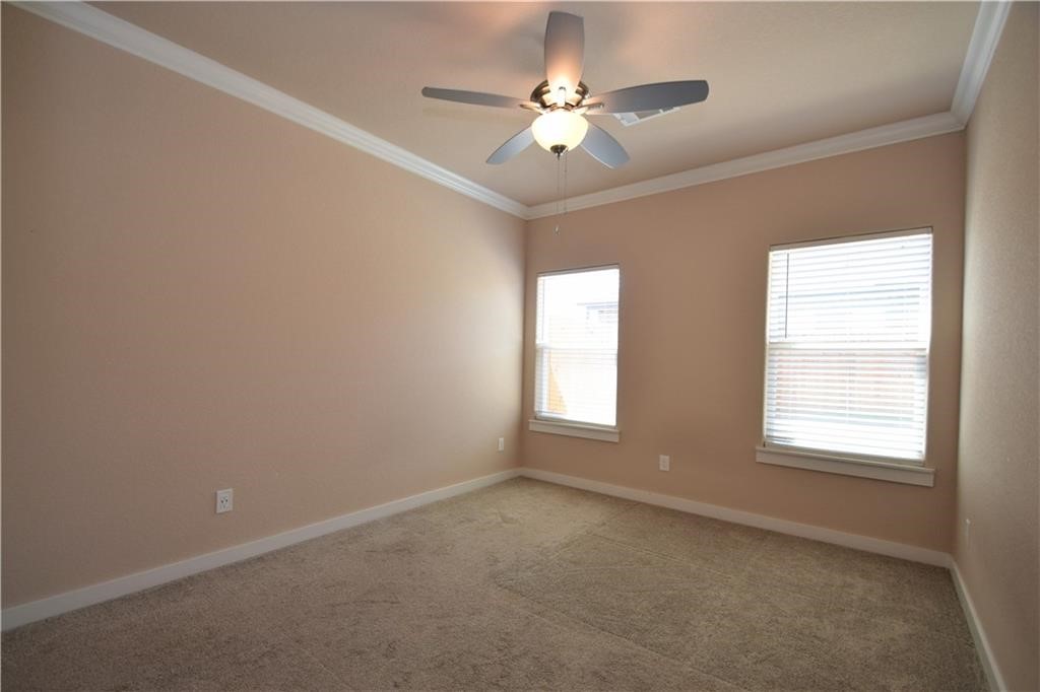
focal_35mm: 15
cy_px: 346
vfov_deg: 77.3
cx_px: 520
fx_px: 433
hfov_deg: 100.4
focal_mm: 10
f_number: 5.6
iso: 360
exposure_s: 1/125
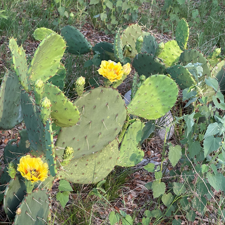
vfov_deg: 19.1
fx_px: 669
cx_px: 77
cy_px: 112
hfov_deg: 19.0
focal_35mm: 91
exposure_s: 1/99
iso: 80
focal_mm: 9
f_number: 2.8
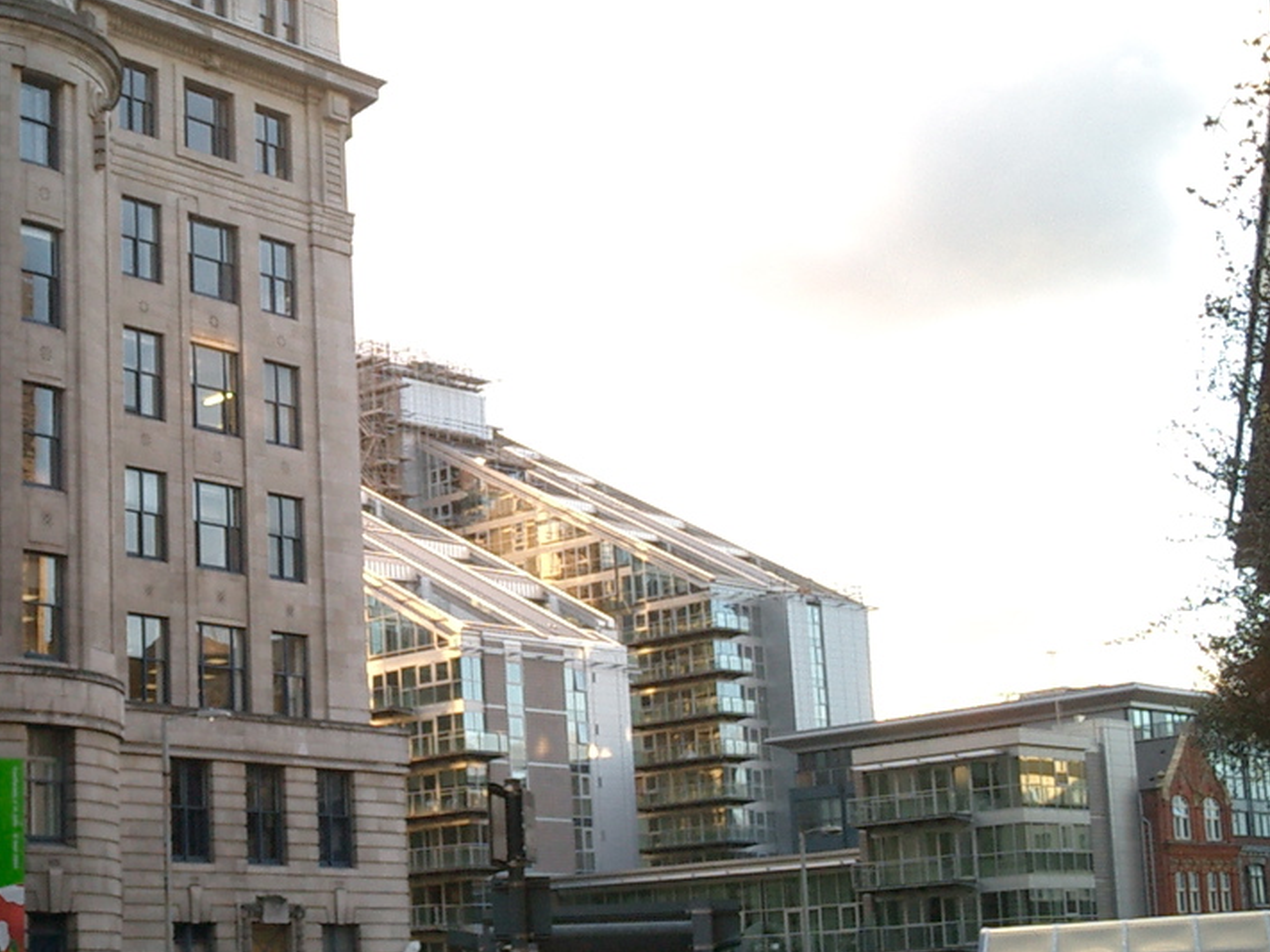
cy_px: 554
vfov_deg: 23.3
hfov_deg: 30.0
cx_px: 255
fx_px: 2311
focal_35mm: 63
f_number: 4.2
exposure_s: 1/60
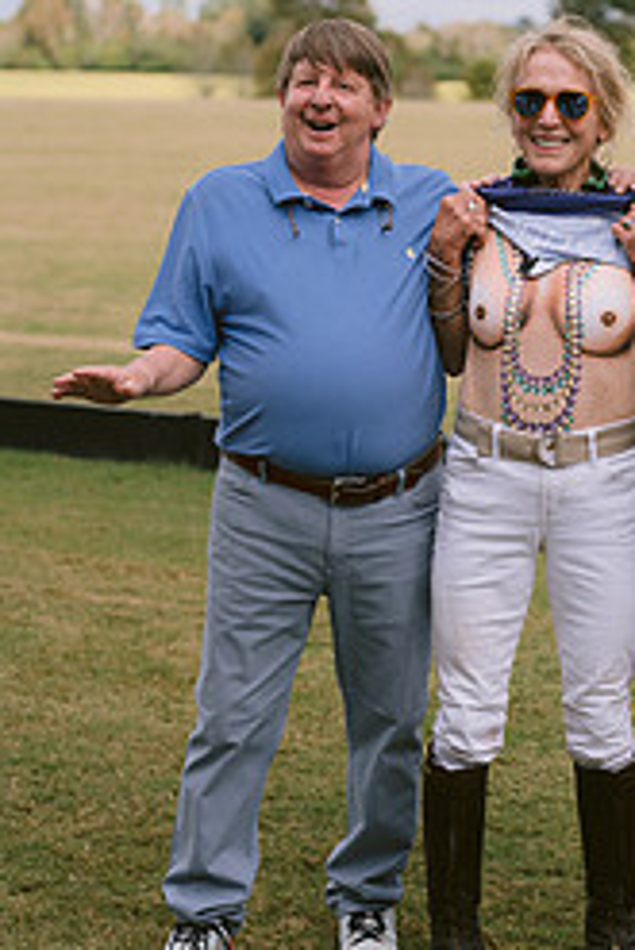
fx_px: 2404
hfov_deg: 14.9
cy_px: 342
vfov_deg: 22.3
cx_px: 570
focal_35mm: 91
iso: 200
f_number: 2.8
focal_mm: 50
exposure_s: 1/8000
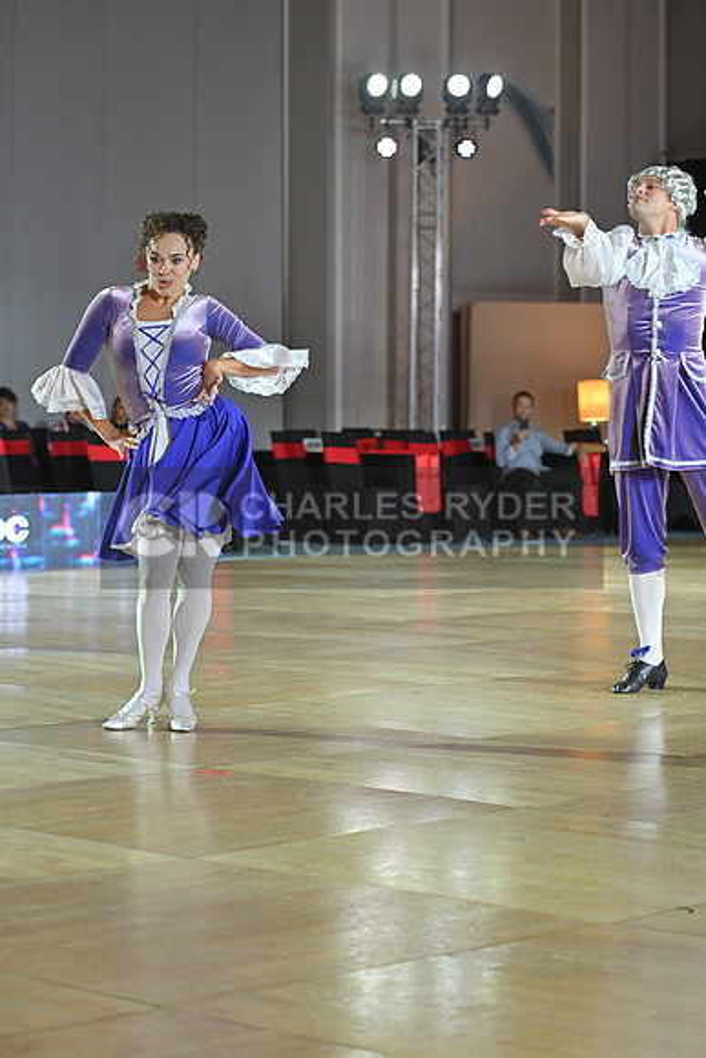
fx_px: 2793
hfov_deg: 14.4
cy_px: 529
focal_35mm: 95
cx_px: 353
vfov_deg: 21.5
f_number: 4
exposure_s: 1/250
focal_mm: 95
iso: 2000
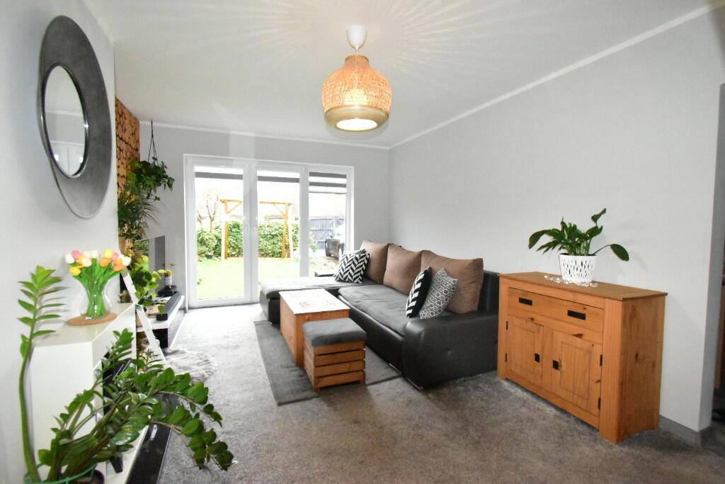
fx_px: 332
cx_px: 362
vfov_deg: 72.1
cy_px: 242
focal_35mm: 16
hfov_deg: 95.0
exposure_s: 1/200
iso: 12800
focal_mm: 11
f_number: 7.1
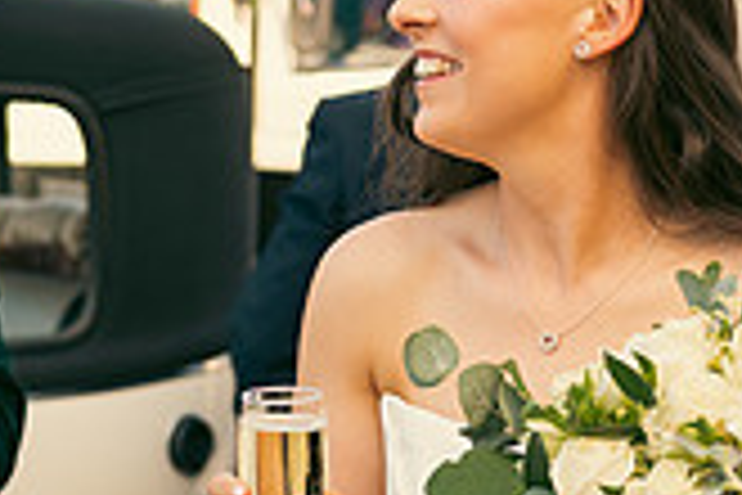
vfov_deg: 7.1
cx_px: 157
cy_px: 268
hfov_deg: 10.6
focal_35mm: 193
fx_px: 3978
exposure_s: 1/400
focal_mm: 55
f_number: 3.5
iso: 125
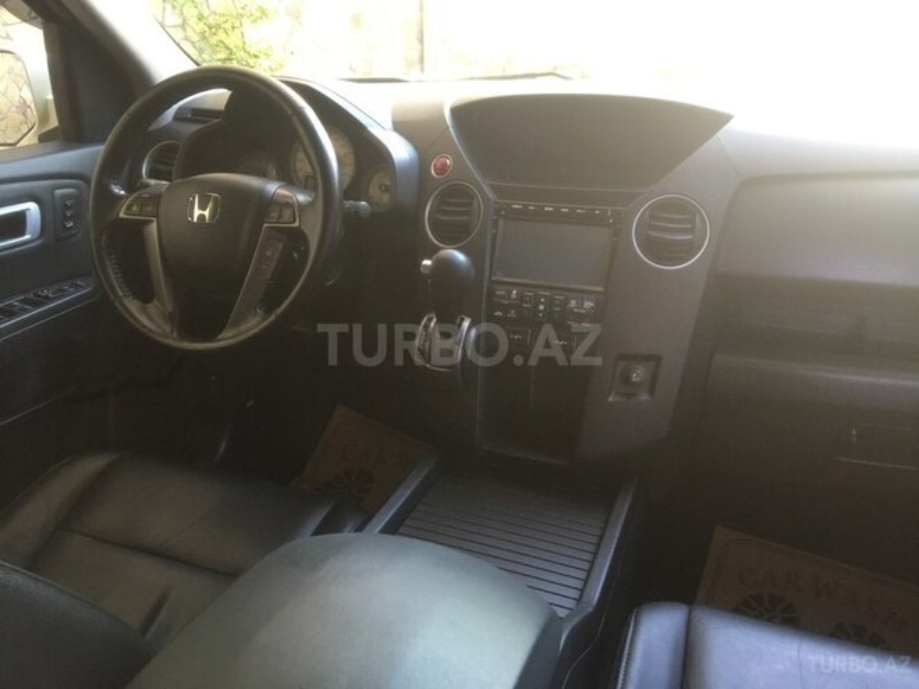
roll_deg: +0.8
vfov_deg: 48.2
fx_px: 770
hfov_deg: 61.7
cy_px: 344
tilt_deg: -24.6
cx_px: 460
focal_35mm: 29
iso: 125
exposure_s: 1/33
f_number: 2.2
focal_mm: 4.15
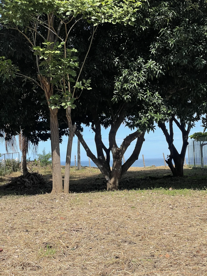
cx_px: 104
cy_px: 138
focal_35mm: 52
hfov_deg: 28.0
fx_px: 415
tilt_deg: +3.6
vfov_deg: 36.8
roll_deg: +2.5
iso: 25
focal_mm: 6
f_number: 2
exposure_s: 1/1653
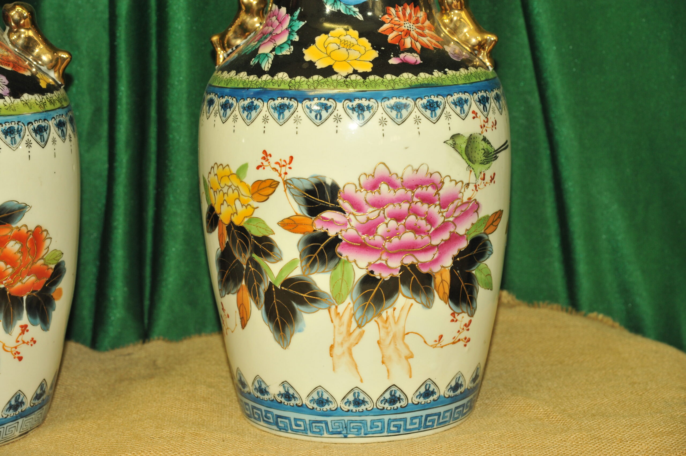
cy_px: 228
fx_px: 1866
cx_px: 343
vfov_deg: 13.9
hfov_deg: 20.8
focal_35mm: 98
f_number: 8
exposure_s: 1/60
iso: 1250
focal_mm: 98
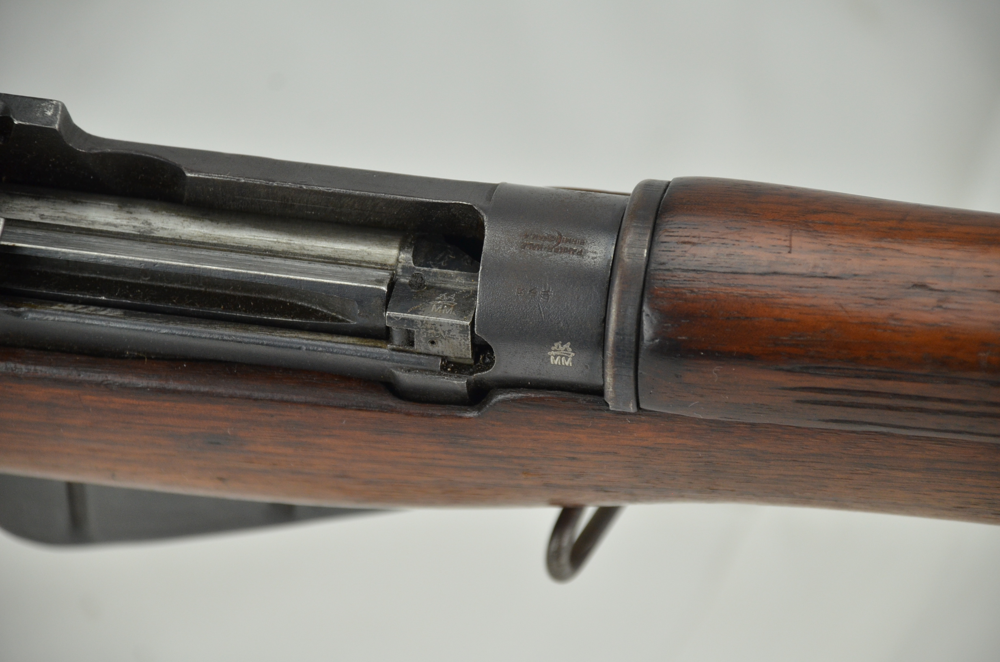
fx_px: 5613
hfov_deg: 10.2
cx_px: 500
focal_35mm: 202
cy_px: 331
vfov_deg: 6.8
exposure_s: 1/200
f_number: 5.6
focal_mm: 135
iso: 800
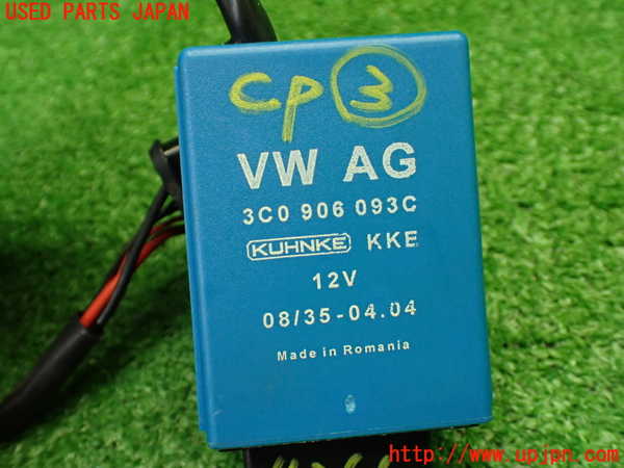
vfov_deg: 37.7
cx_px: 312
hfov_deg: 49.0
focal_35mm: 38
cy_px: 234
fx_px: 685
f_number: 2.7
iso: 800
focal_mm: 6.83
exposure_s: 1/100
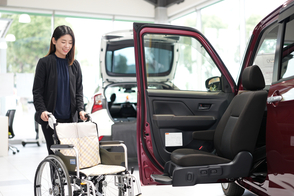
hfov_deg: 37.5
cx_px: 148
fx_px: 433
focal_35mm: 53
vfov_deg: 25.5
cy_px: 92
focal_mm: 50
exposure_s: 1/80
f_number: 1.6
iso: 320
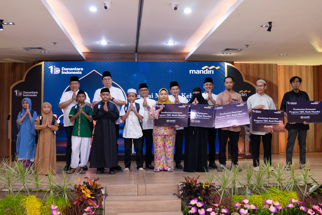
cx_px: 161
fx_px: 322
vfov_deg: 36.9
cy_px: 108
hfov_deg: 53.1
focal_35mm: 36
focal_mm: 24
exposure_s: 1/160
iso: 1250
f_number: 2.8
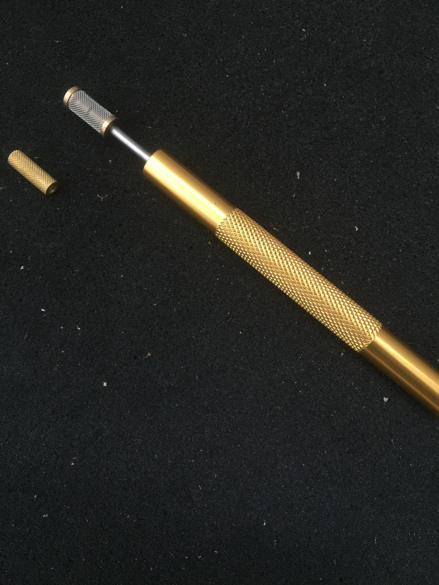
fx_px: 490
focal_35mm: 29
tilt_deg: -81.3
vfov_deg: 61.7
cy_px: 292
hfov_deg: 48.2
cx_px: 220
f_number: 2.2
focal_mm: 4.15
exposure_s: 1/17
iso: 125
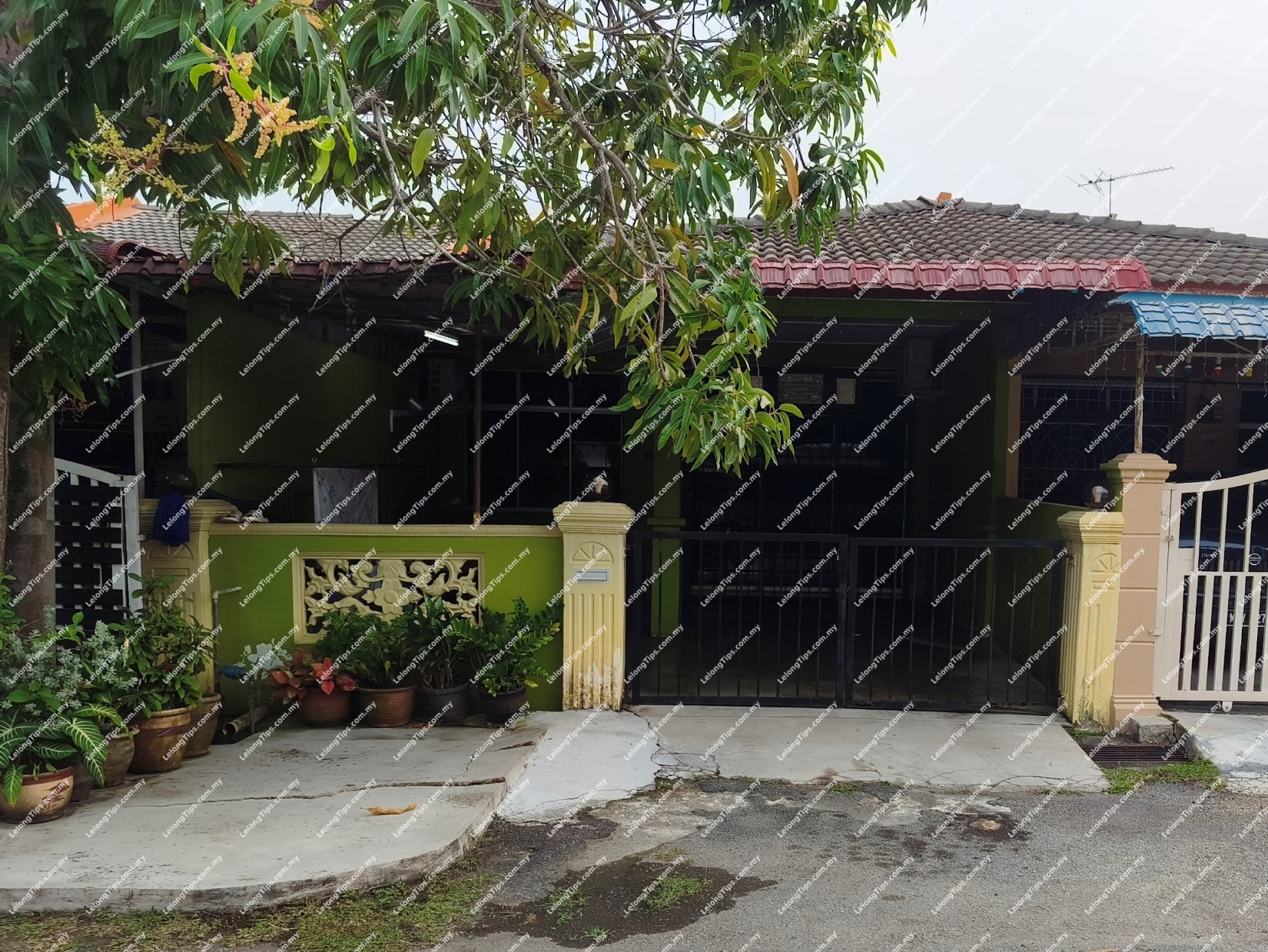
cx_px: 634
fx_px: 843
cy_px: 476
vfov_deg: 58.9
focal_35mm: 23
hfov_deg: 73.9
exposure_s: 1/315
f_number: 1.7
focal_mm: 6.06
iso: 50
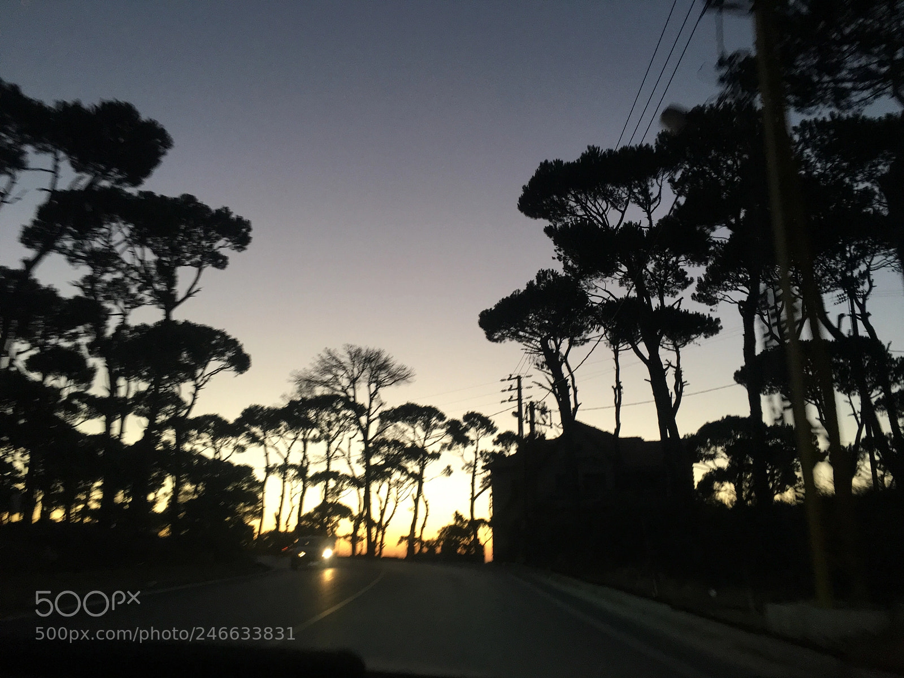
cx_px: 452
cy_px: 339
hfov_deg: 61.7
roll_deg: -0.4
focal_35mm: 29
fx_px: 757
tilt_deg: +16.3
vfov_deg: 48.2
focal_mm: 4.15
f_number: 2.2
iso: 125
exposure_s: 1/33
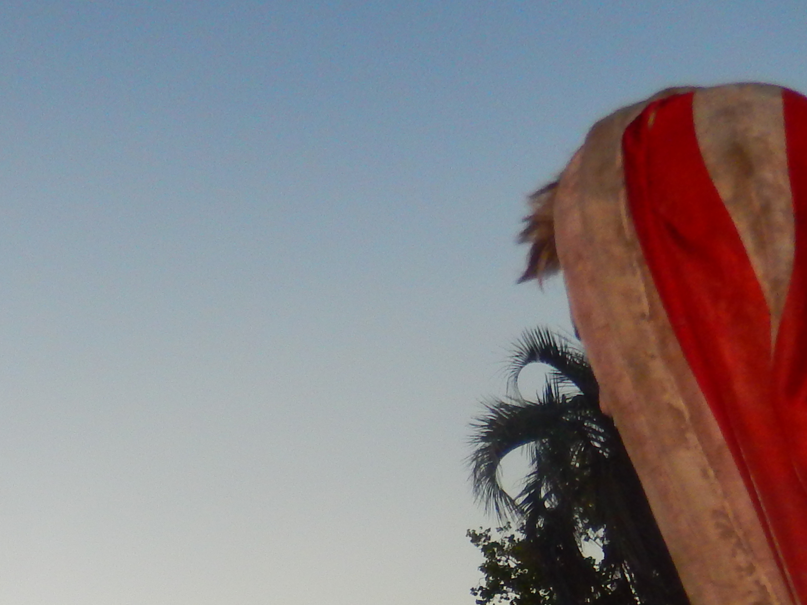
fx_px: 1608
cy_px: 794
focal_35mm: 69
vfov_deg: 19.6
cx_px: 155
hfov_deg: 27.6
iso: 180
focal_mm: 4.5
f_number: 6.8
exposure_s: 1/400
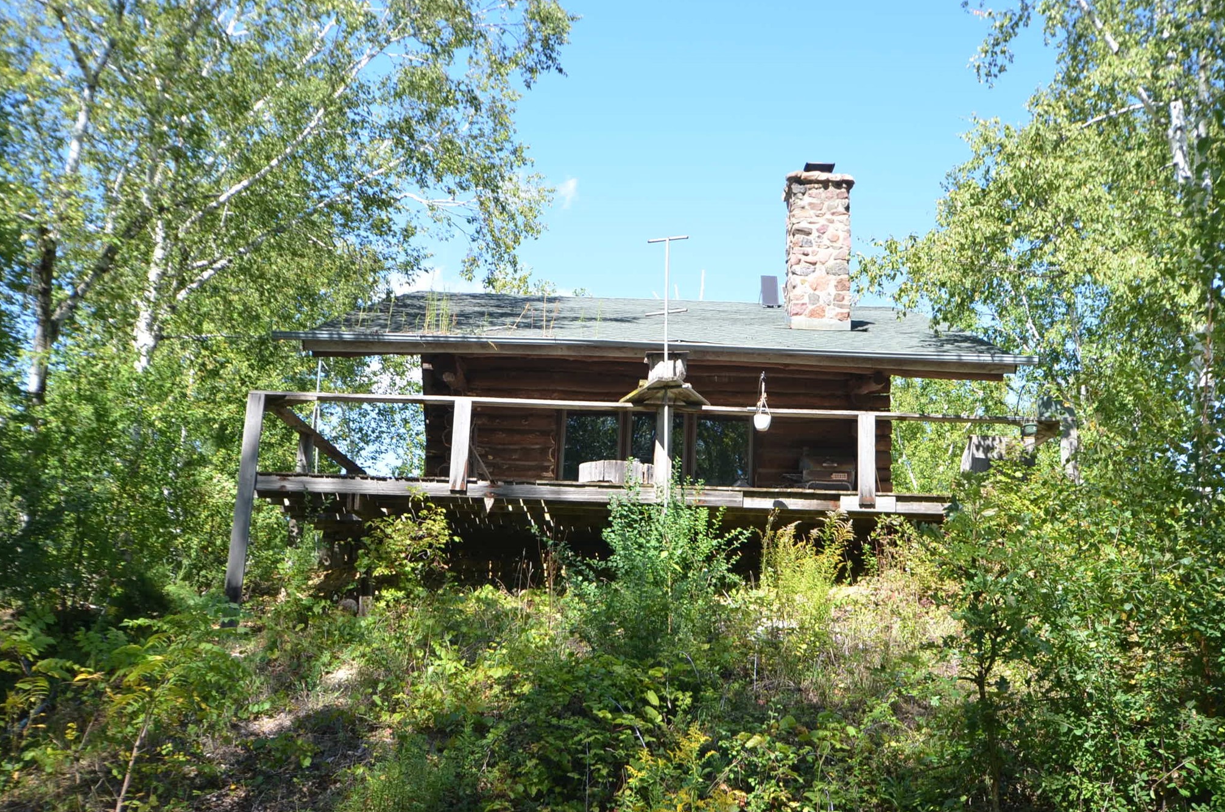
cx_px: 658
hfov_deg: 49.6
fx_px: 1324
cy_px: 395
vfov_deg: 34.1
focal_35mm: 39
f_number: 7.1
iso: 200
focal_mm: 24
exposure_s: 1/160
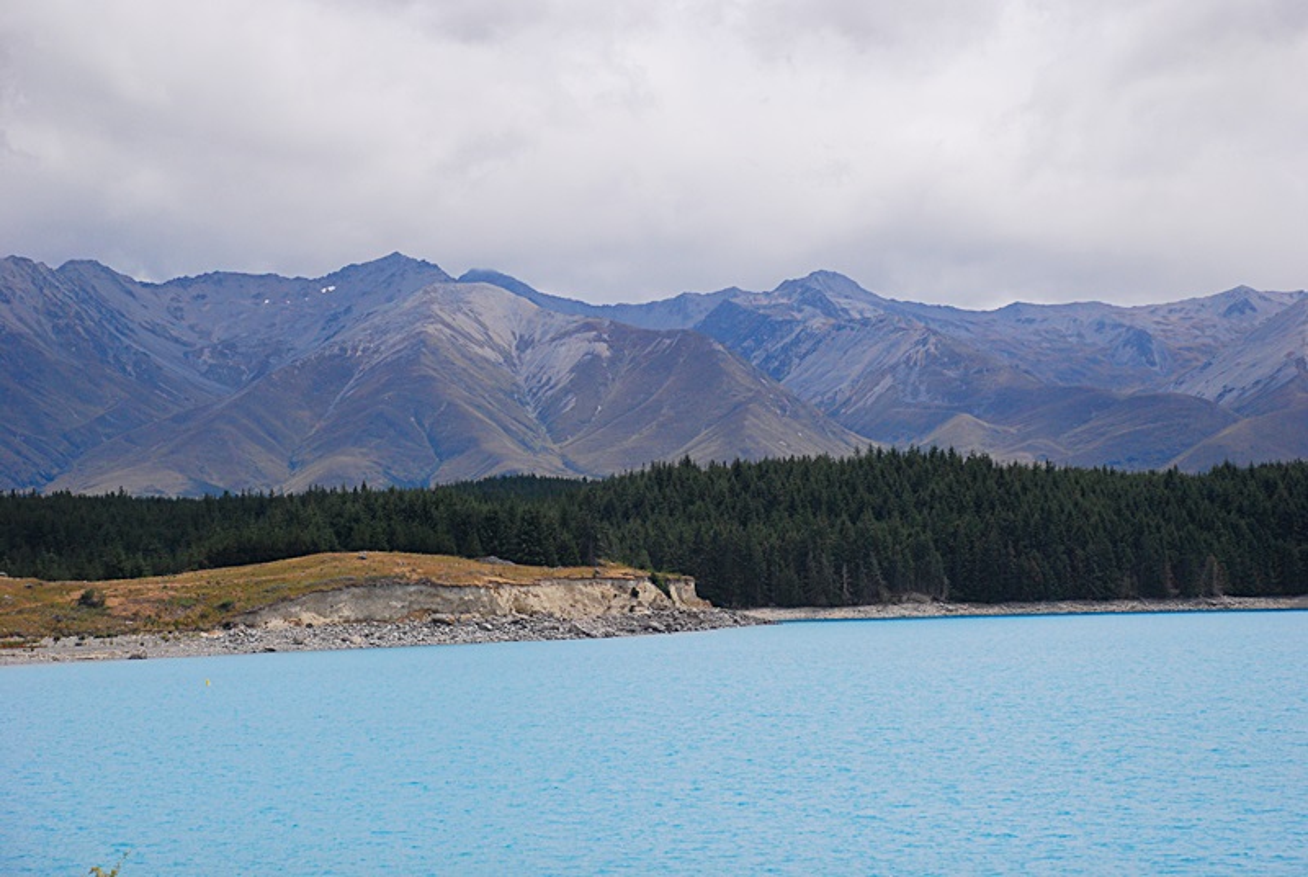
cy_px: 438
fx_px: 3602
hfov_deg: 20.6
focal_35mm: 99
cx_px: 654
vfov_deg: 13.9
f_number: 6.3
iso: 400
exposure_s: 1/2500
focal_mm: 66
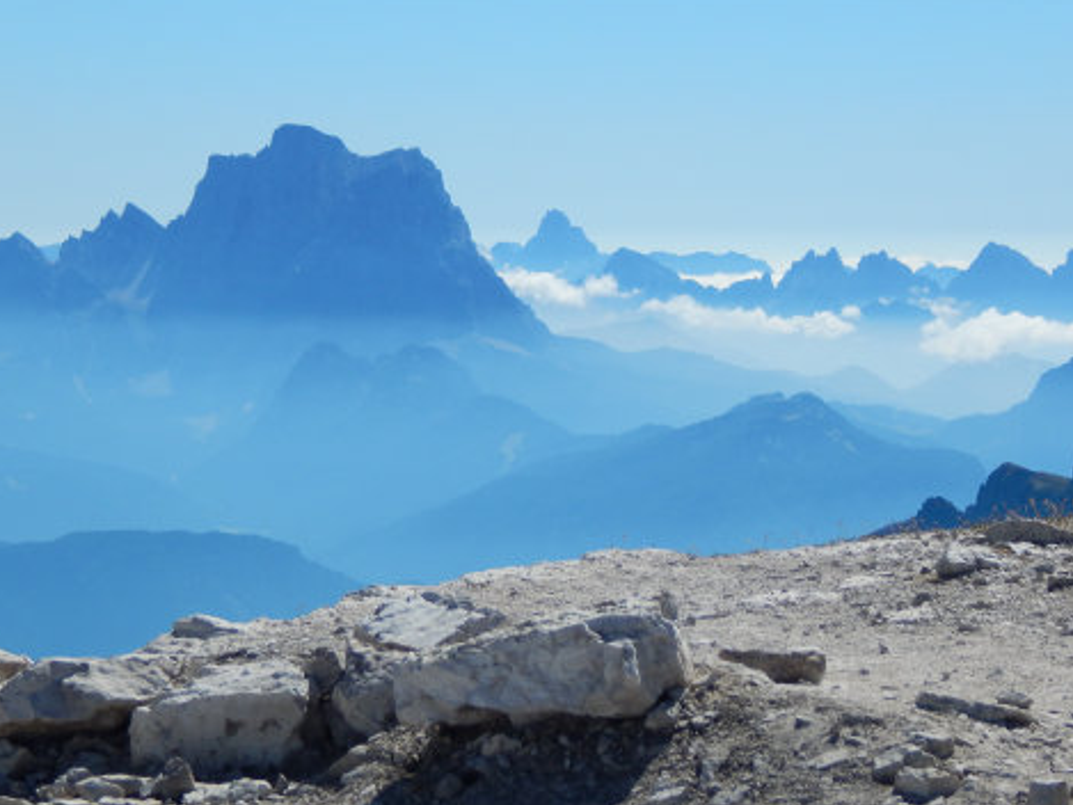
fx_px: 5302
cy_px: 365
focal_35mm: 171
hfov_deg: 11.6
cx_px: 554
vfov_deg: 8.7
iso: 125
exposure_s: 1/400
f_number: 9.6
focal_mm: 23.4
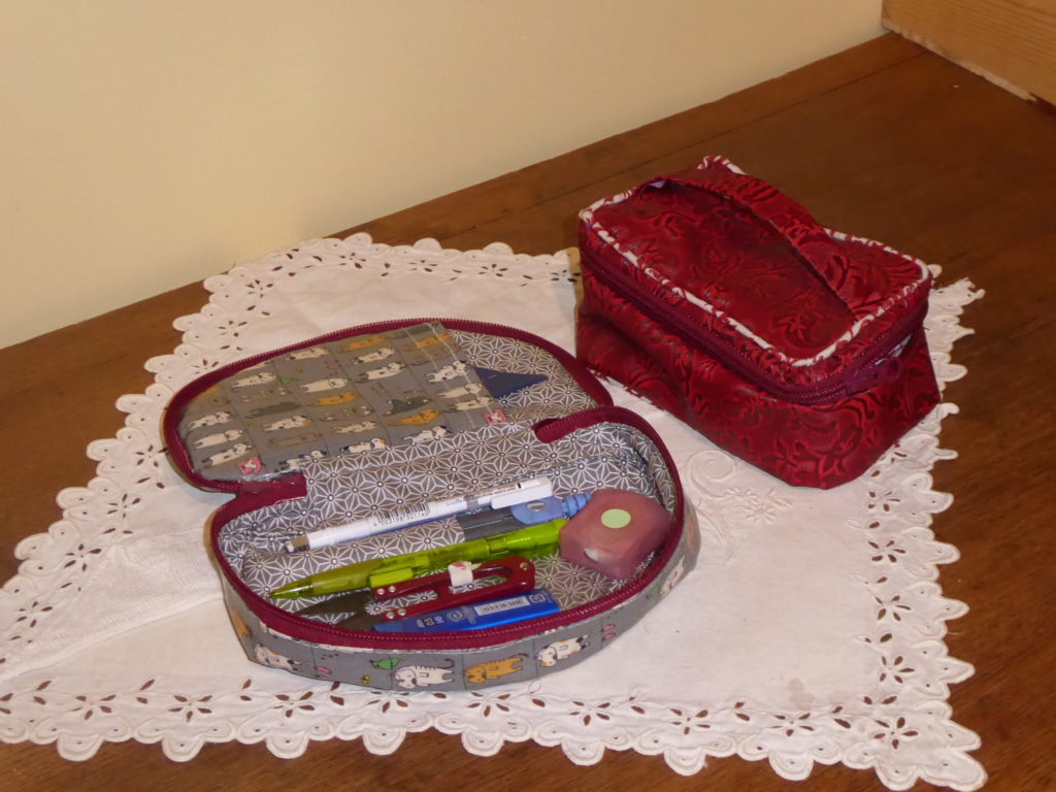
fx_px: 1830
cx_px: 528
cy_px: 396
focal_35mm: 60
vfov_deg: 24.4
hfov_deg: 32.2
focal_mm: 10.3
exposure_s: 1/60
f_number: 4.2
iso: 800
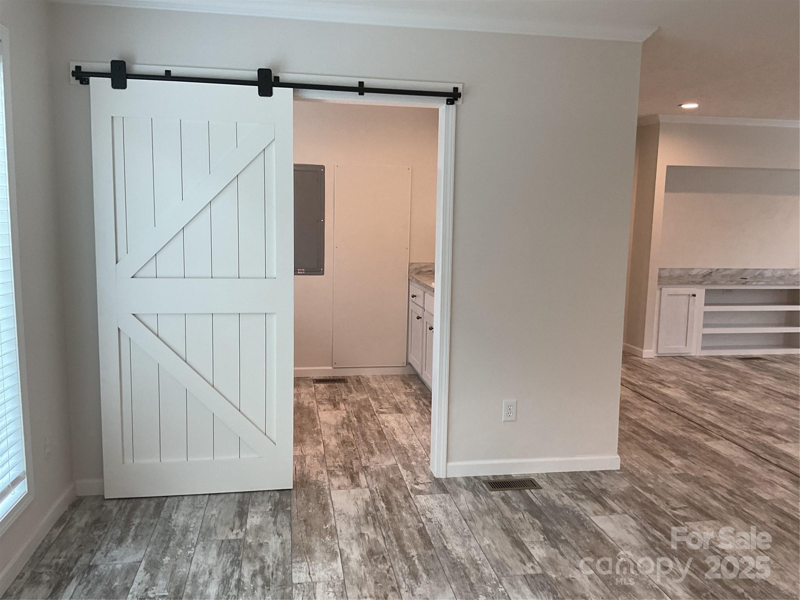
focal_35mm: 29
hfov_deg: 61.7
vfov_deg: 48.2
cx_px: 400
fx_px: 670
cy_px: 300
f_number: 1.8
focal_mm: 3
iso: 64
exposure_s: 1/120
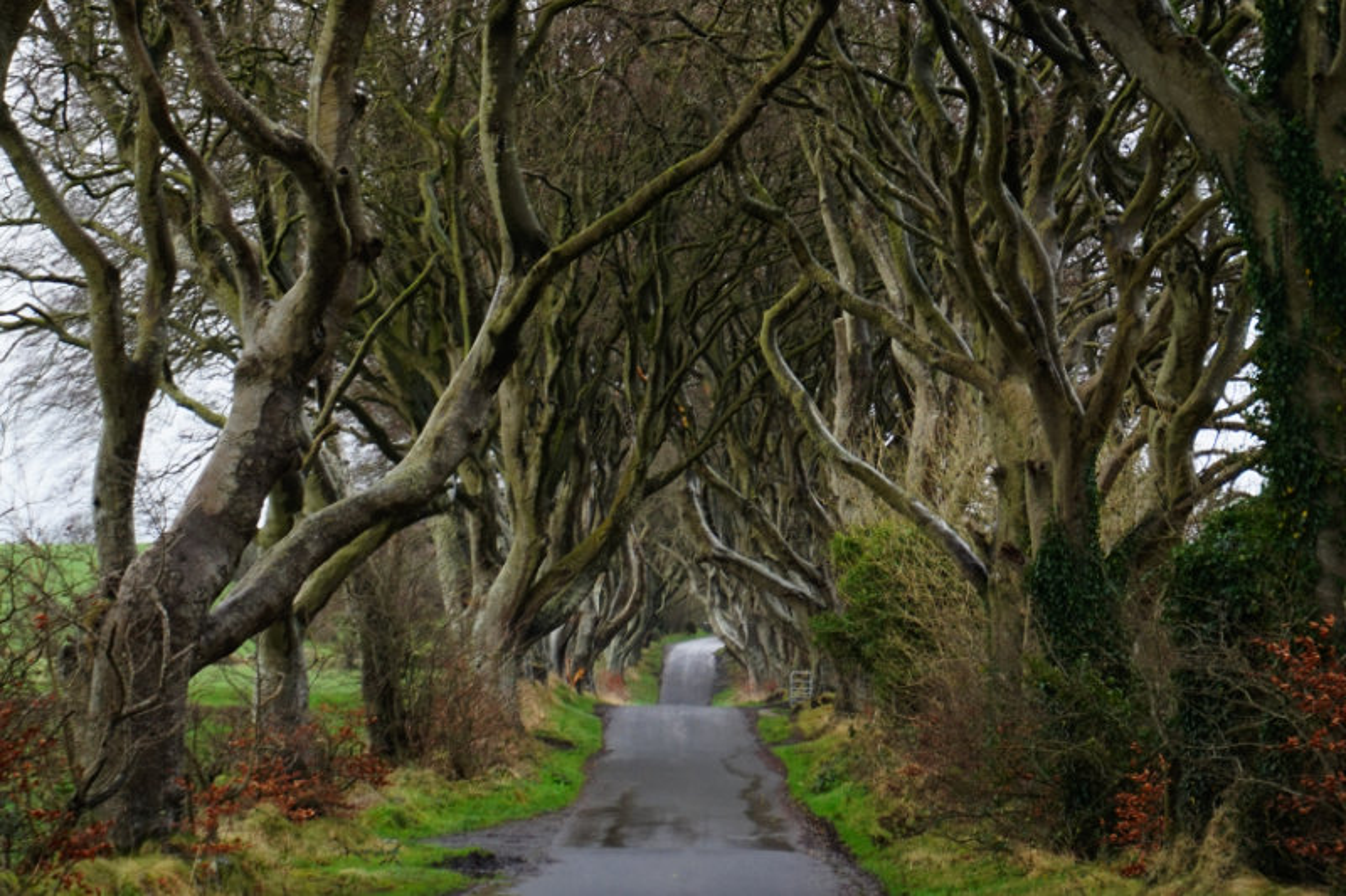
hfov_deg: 27.0
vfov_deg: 18.2
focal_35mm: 75
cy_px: 448
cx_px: 673
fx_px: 2803
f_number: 5.6
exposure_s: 1/80
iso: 320
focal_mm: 50
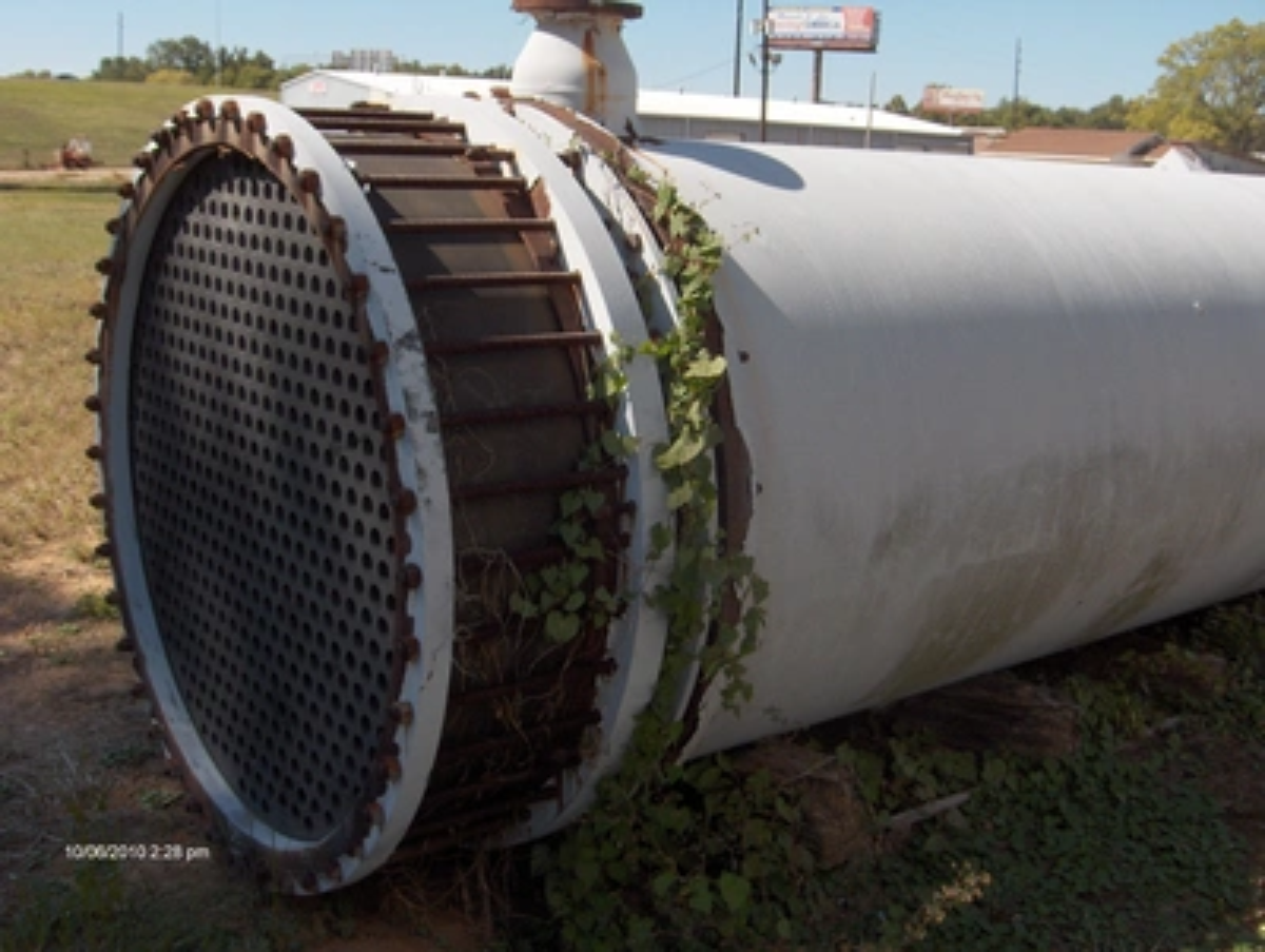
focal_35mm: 39
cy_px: 476
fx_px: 1427
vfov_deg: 36.9
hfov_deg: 47.8
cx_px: 632
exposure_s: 1/575
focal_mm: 8
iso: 100
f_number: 4.8
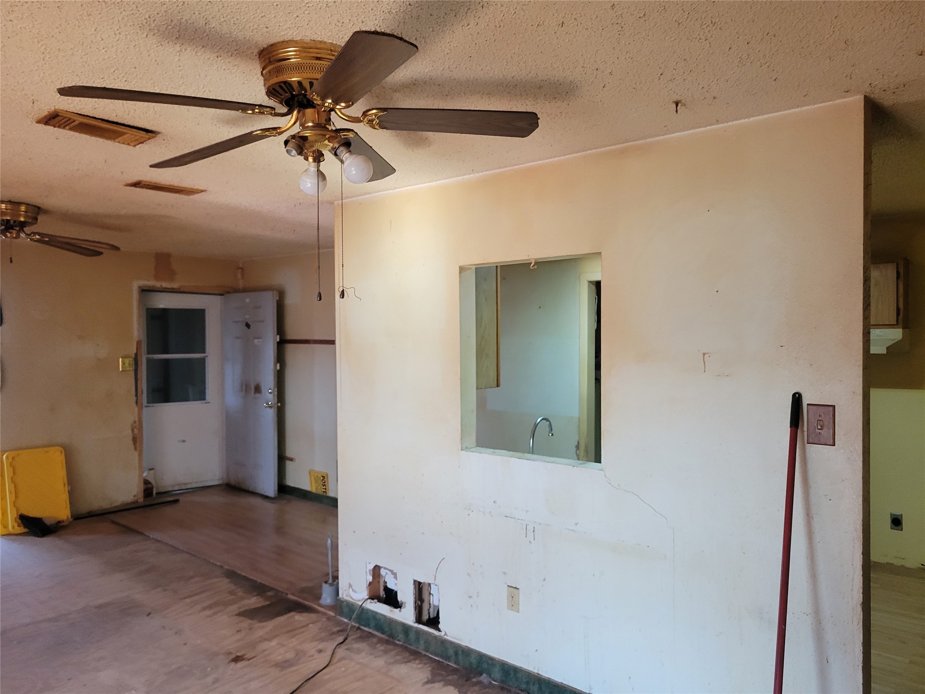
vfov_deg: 53.1
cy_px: 347
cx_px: 462
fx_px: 695
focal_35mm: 26
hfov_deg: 67.3
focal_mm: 5.4
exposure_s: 1/120
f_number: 1.8
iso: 250
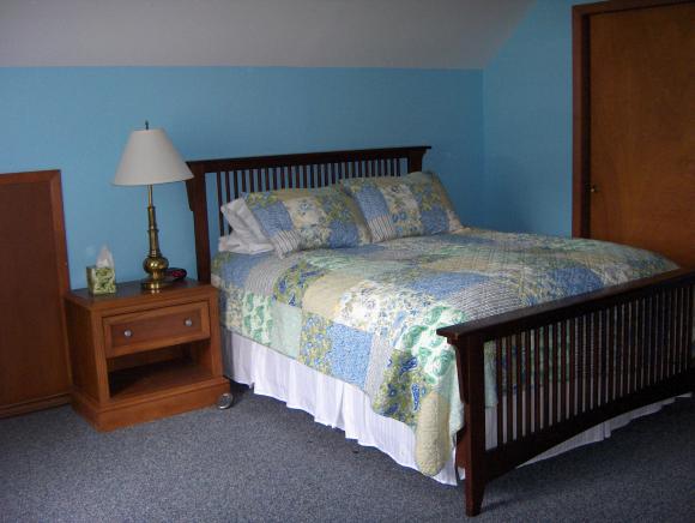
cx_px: 348
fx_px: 784
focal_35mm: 39
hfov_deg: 47.8
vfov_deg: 36.9
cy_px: 262
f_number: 2.8
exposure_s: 1/60
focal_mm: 8
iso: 100
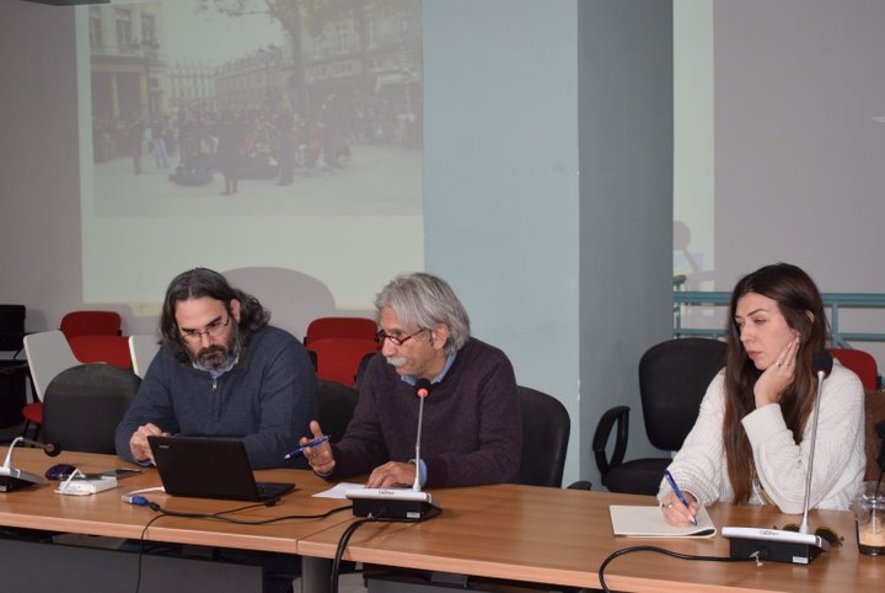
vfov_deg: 22.7
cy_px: 296
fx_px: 1477
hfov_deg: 33.4
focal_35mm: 60
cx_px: 442
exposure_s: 1/60
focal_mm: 40
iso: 800
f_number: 5
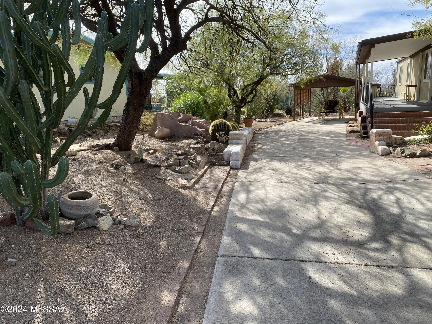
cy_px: 162
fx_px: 324
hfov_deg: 67.3
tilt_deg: -11.3
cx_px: 216
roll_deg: +3.1
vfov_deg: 53.1
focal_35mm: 26
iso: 32
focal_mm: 4.25
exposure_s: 1/1053
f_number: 1.8
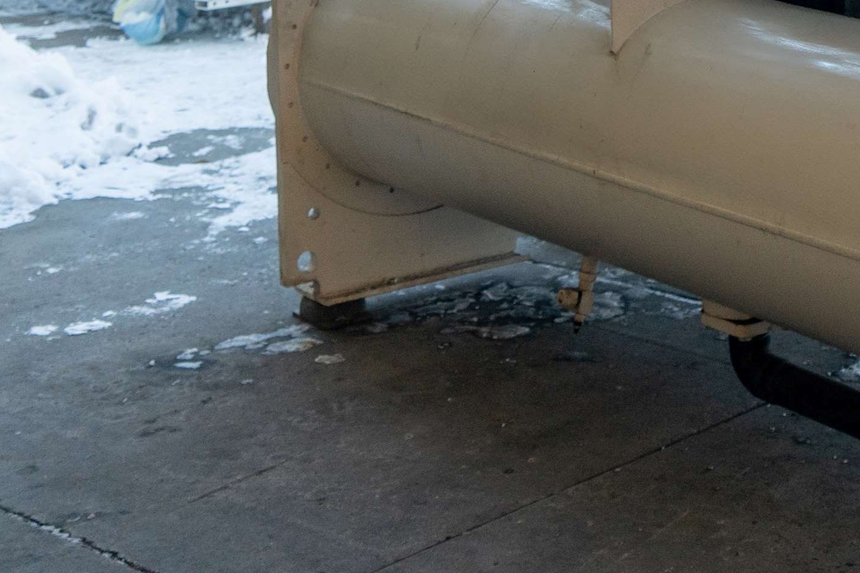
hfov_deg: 21.1
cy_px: -155
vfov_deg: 14.7
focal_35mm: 89
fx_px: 2126
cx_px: 1073
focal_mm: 30
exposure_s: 1/200
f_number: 4
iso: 500
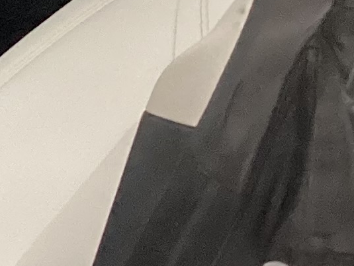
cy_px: 144
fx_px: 1934
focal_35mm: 189
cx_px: -583
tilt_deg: -22.1
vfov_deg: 7.9
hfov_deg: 9.1
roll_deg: -0.3
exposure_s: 1/50
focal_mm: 3.3
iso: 250
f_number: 2.4
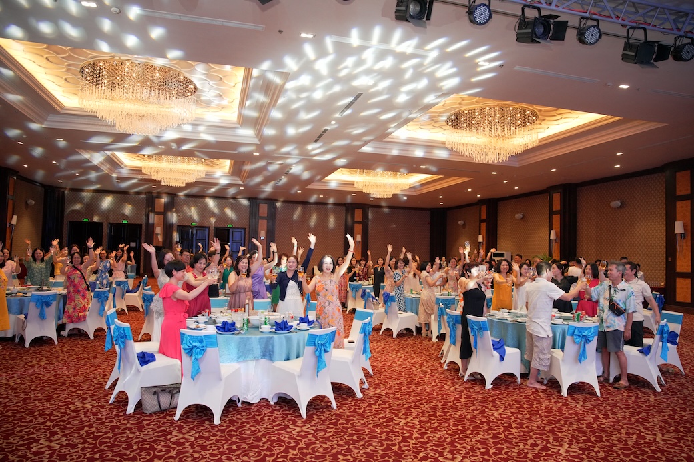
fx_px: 463
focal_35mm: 24
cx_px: 347
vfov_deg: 53.1
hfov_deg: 73.8
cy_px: 231
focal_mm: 24
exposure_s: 1/160
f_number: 2.8
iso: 2000
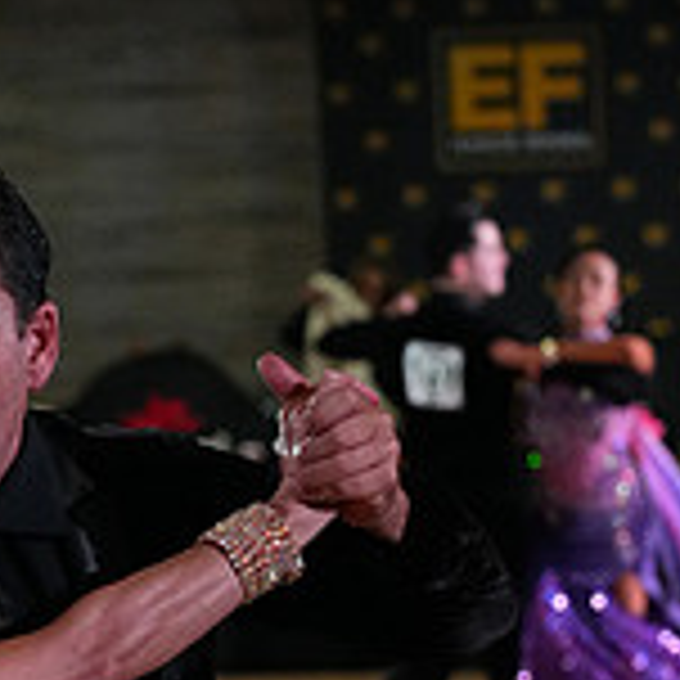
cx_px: -173
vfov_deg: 5.0
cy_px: 1220
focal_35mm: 349
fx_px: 7756
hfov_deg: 5.0
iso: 6400
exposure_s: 1/400
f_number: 5
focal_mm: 107
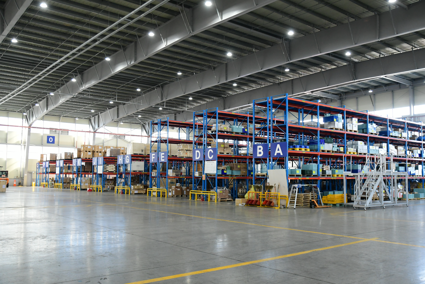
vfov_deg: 40.0
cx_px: 212
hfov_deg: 57.2
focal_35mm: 33
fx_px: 390
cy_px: 142
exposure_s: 1/160
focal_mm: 22
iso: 2000
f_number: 4
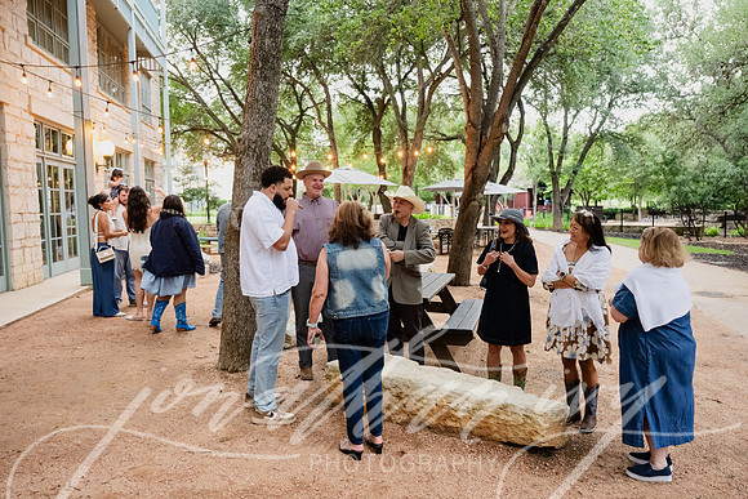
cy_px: 250
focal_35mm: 27
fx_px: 561
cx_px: 374
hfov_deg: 67.4
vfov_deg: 48.0
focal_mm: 27
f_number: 2.8
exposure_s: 1/250
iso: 4000
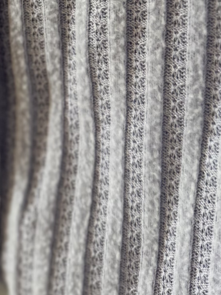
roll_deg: -0.4
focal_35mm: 80
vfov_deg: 21.4
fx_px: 681
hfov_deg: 17.7
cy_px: -117
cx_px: -30
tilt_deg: -13.0
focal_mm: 6.86
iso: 200
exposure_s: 1/60
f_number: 1.78
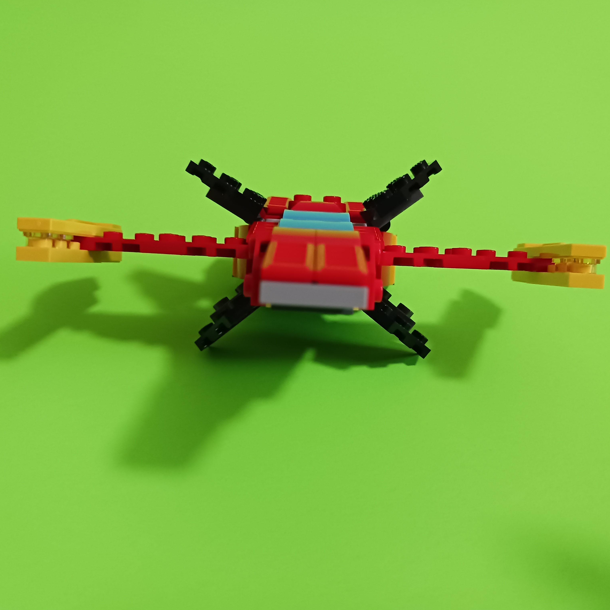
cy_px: 304
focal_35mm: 32
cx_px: 312
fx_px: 638
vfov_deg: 51.1
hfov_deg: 51.1
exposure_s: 1/17.1
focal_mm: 4
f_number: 1.8
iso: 800
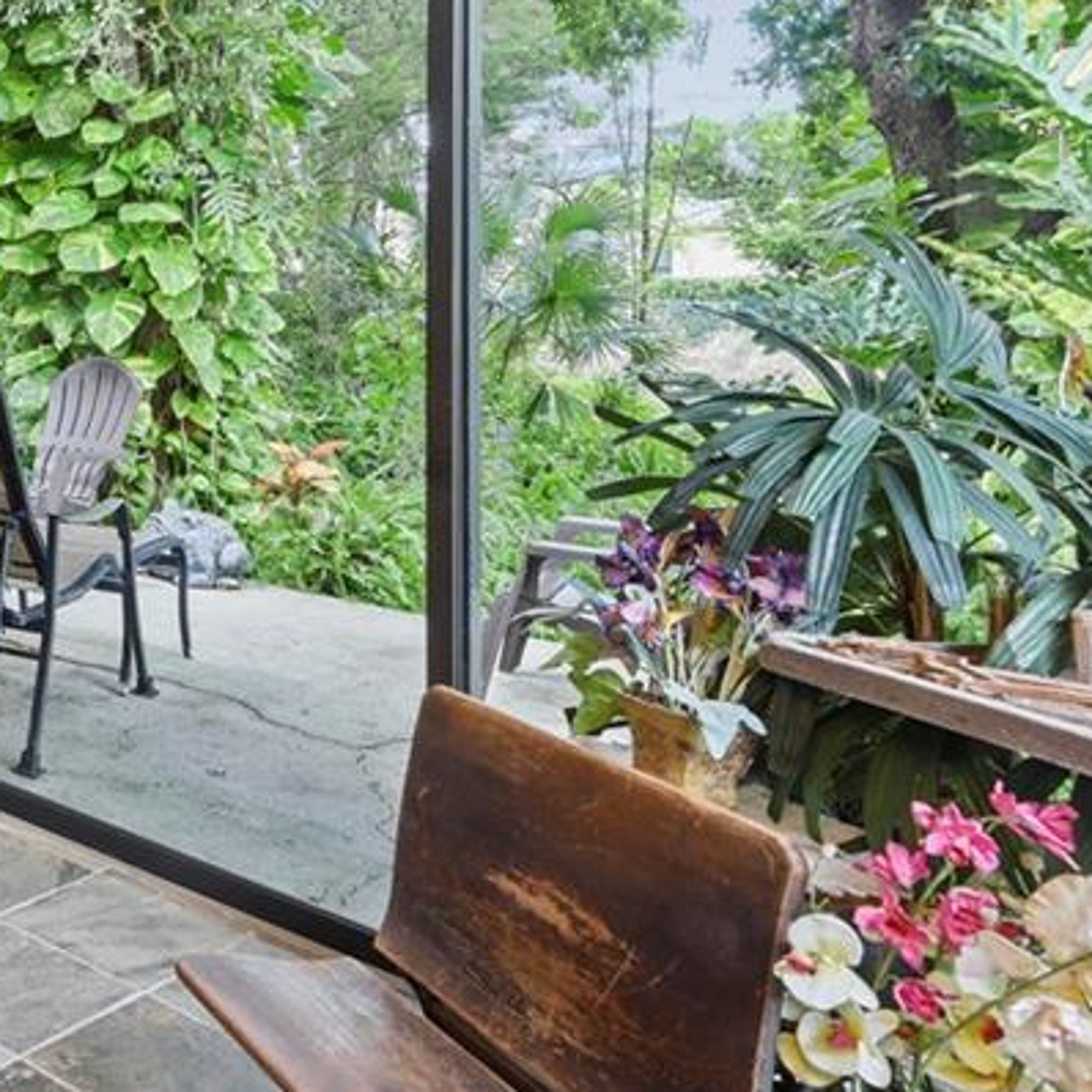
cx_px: -302
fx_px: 1249
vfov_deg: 45.4
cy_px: 262
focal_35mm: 35
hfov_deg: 34.5
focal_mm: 16
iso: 400
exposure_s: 1/1.67
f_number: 11
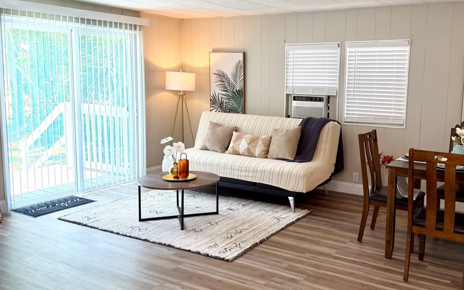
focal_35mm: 35
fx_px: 443
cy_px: 130
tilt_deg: -7.6
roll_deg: -0.9
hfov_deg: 54.8
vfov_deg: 36.2
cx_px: 284
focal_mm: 6.76
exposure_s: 1/210
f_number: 1.78
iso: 160
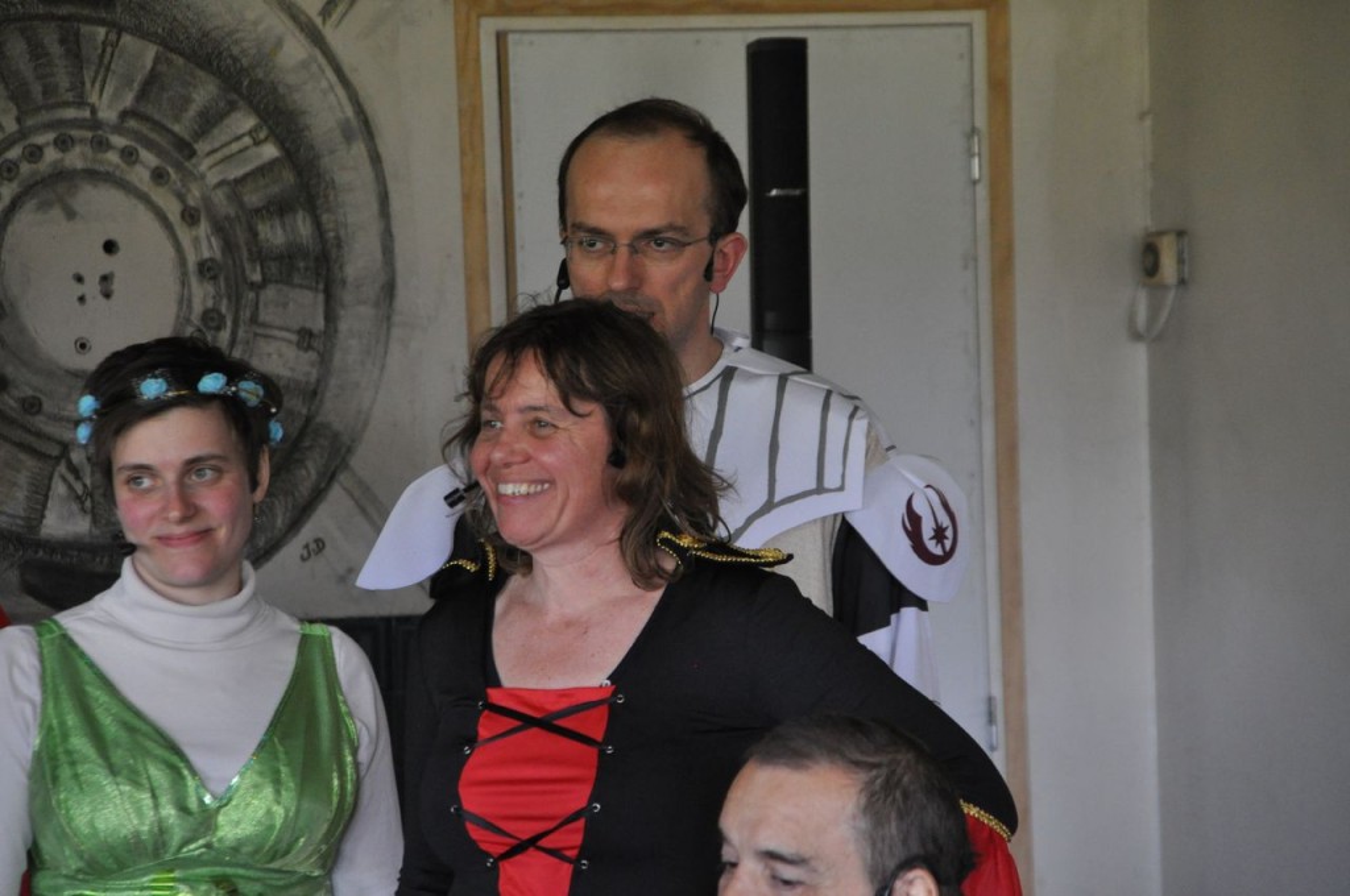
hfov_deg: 11.0
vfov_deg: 7.3
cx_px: 675
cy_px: 448
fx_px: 7022
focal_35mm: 188
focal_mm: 125
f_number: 5.6
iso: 1600
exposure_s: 1/80
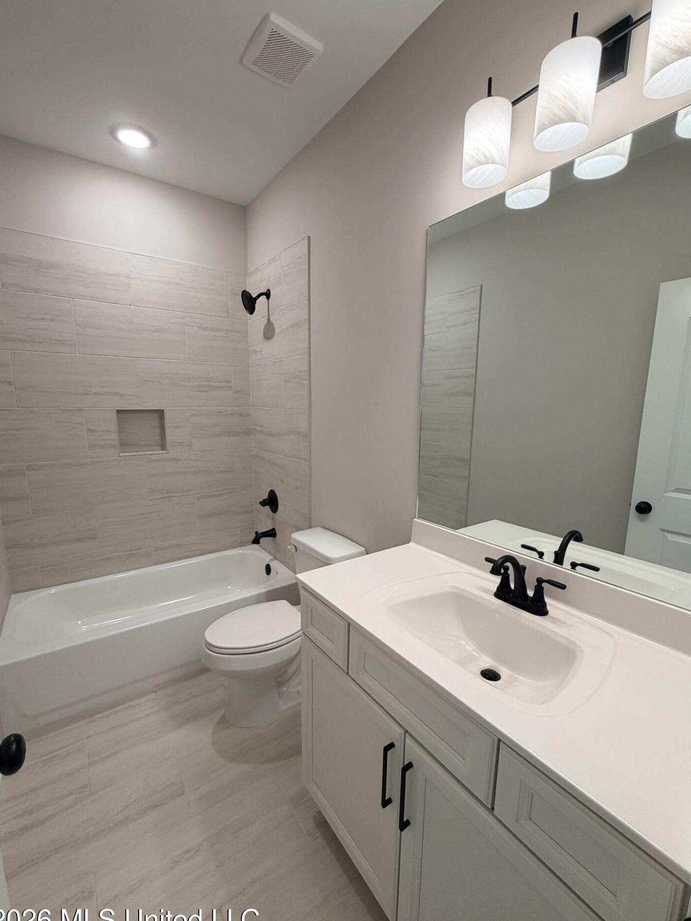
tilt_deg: -9.8
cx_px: 338
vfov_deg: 98.2
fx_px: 399
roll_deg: -0.4
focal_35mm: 15
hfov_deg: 81.7
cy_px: 472
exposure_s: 1/120
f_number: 2.2
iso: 160
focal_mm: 2.22
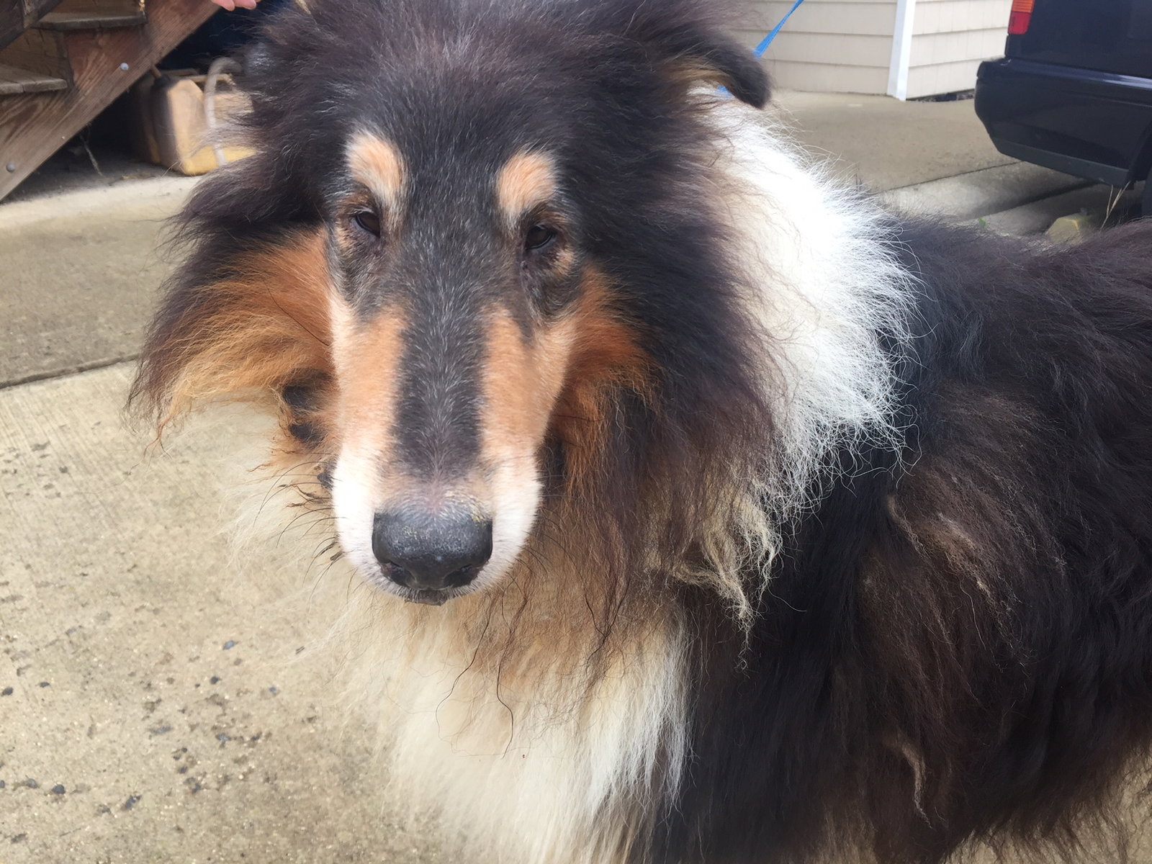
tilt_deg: -26.5
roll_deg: +2.0
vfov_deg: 48.2
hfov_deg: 61.7
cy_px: 432
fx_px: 965
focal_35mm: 29
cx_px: 576
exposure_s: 1/176
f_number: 2.2
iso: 32
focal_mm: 4.15
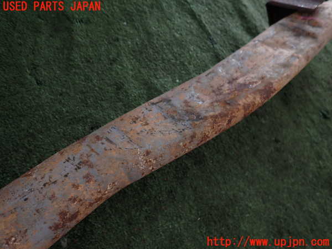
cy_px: 124
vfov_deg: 54.9
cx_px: 166
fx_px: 240
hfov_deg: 69.4
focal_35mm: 25
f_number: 2
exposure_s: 1/60
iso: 200
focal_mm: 4.5
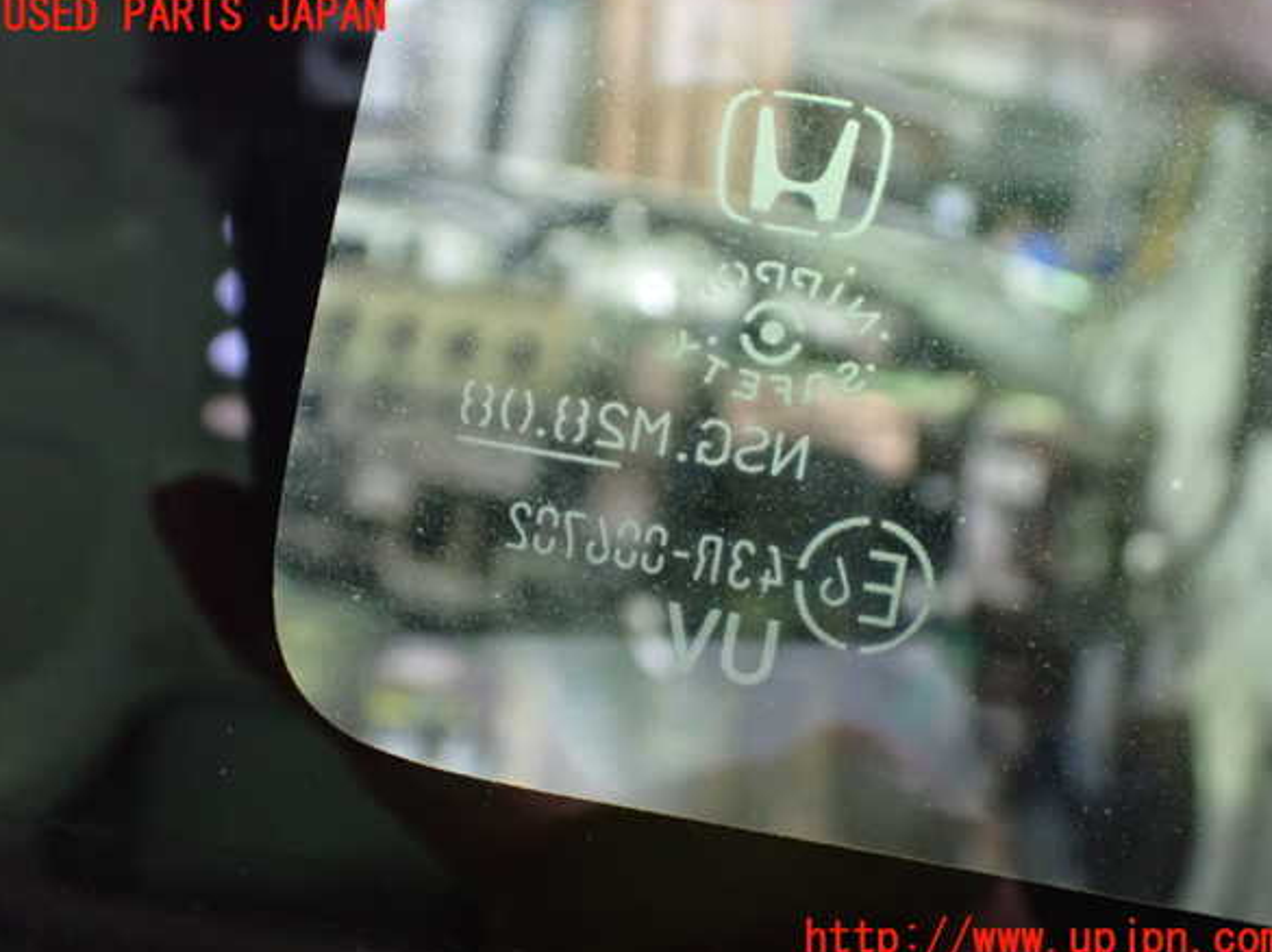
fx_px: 1432
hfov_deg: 47.9
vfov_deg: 36.8
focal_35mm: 39
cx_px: 644
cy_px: 478
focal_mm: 6.83
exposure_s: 1/40
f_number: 2.7
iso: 1250
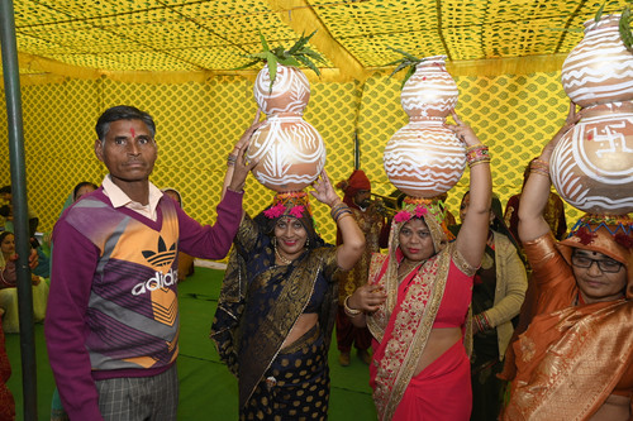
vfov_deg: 53.1
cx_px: 316
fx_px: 422
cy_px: 210
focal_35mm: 24
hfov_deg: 73.8
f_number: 8
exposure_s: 1/200
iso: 640
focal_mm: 24
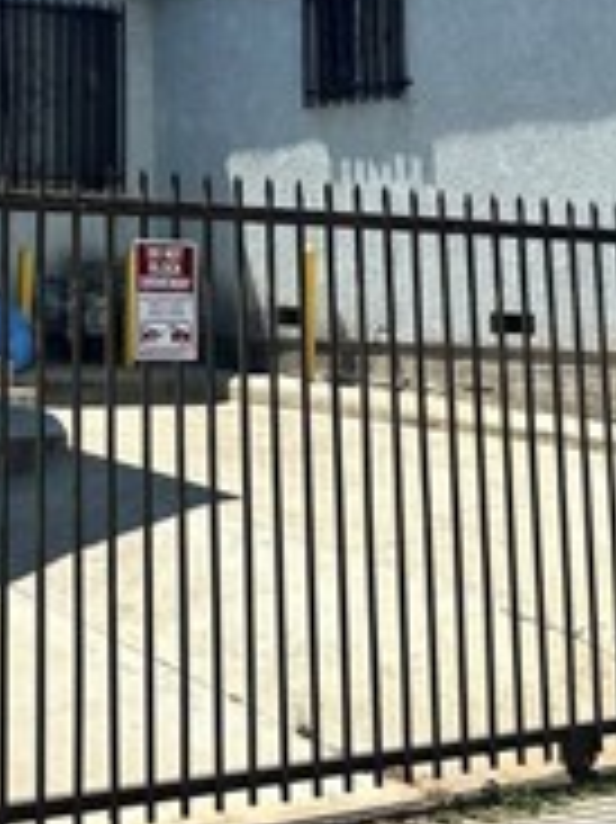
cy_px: 0
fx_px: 1995
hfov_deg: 17.0
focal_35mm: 84
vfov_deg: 22.4
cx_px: -72
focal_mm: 6.86
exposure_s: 1/5263
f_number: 1.78
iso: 80
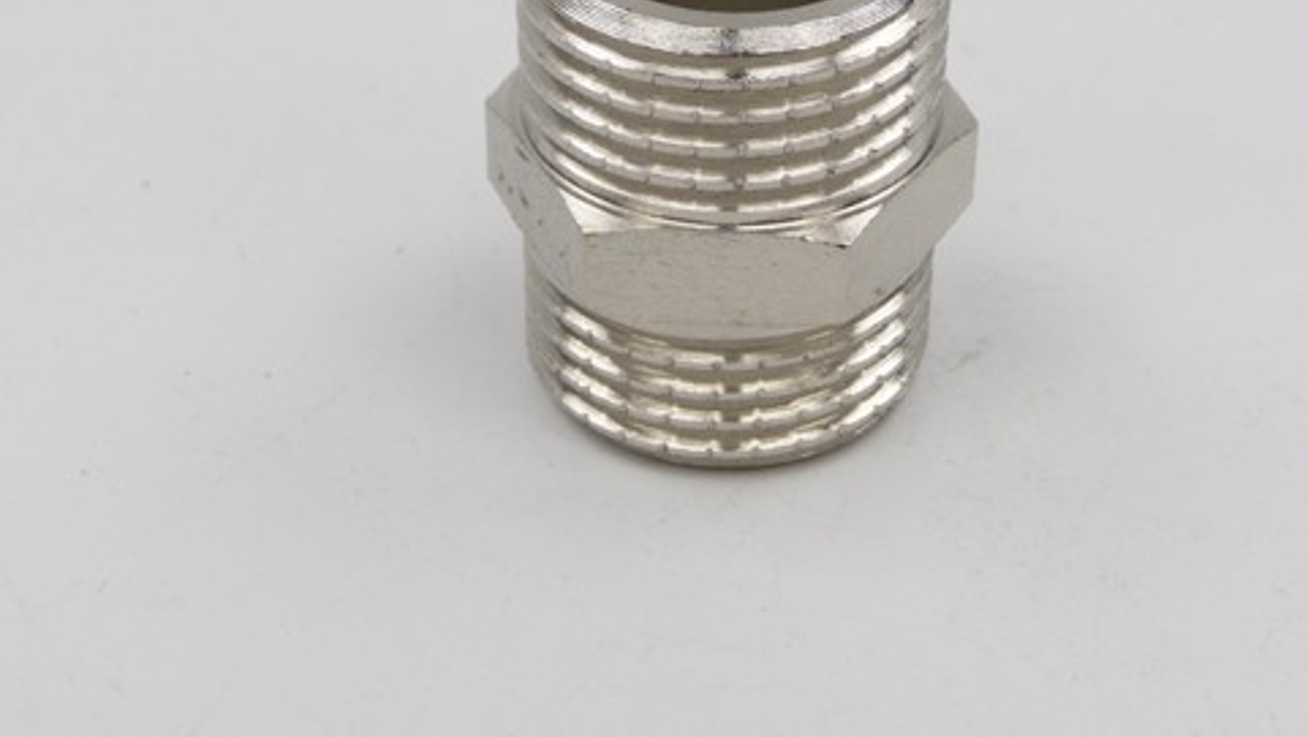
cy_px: 136
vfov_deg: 14.3
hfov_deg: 25.3
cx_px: 737
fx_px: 2914
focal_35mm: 84
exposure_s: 1/500
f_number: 4.4
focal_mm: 9.8
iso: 100
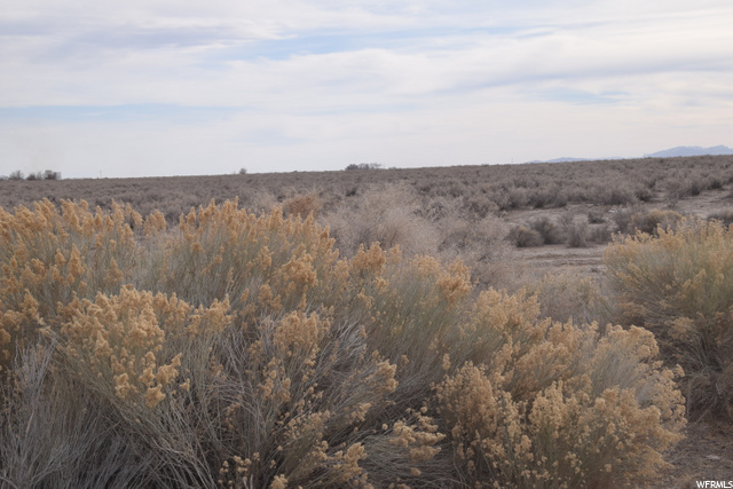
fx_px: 1222
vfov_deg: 22.6
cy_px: 244
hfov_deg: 33.4
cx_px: 366
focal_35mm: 60
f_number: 10
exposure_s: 1/200
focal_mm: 40
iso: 100
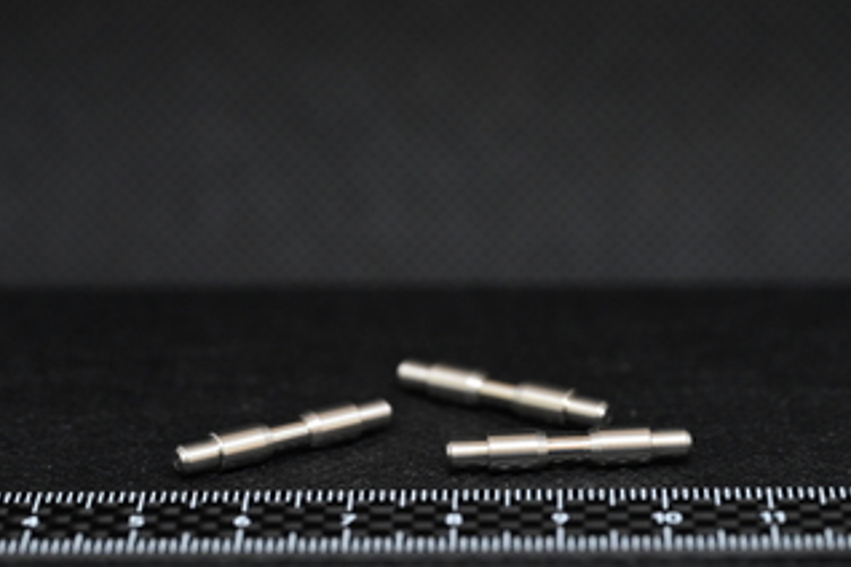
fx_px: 3120
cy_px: 296
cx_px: 442
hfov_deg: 15.5
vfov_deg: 10.4
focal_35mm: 132
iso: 1100
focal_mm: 105
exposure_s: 1/125
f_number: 8
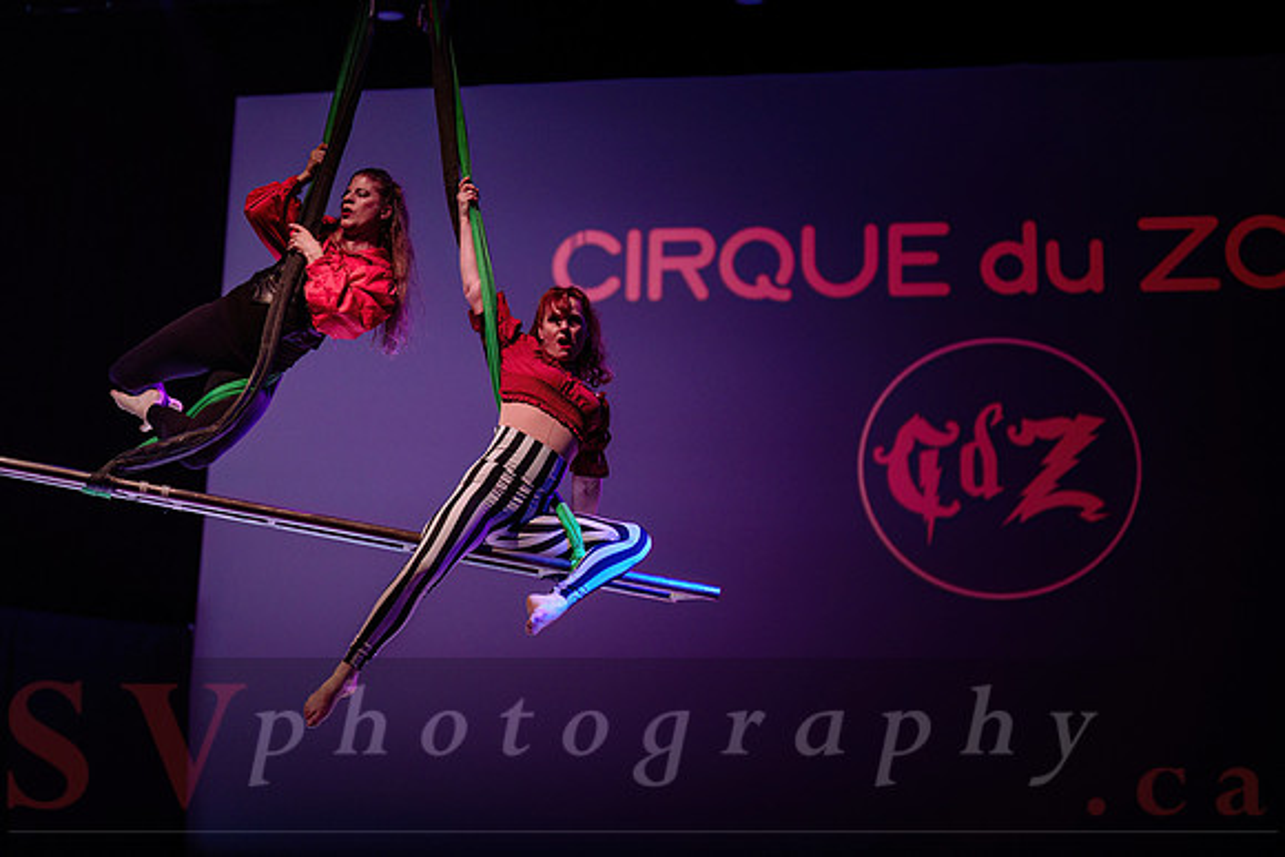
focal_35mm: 60
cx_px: 539
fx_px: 2145
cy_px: 380
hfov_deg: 33.3
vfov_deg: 22.6
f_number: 1.2
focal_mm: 50
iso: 800
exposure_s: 1/320
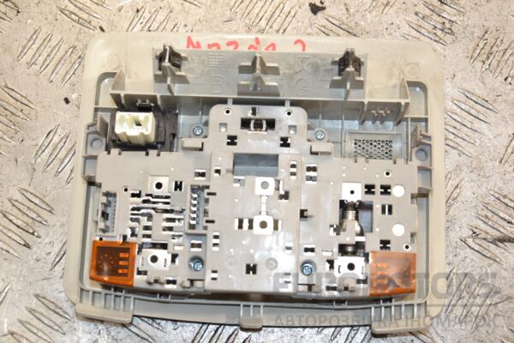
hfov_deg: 35.1
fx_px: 814
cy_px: 172
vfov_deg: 23.8
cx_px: 257
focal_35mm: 57
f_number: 5
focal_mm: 38
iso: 800
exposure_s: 1/100
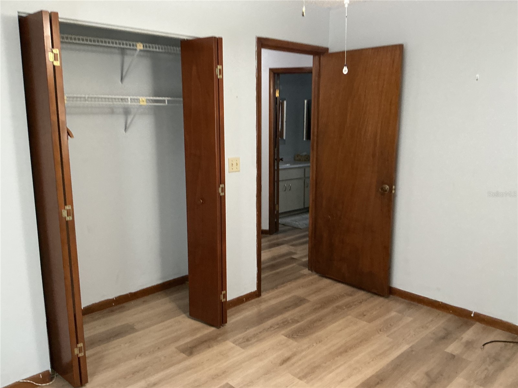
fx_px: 434
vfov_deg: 48.2
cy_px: 194
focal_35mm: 29
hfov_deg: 61.7
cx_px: 259
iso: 250
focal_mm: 3
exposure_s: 1/40
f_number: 1.8
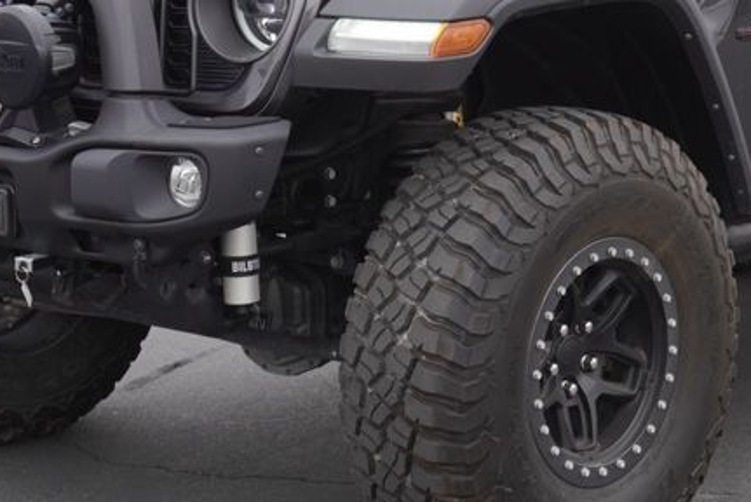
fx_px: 2234
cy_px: 122
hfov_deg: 19.0
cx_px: 537
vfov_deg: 12.8
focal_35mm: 107
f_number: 6.3
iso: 100
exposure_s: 1/125
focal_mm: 30
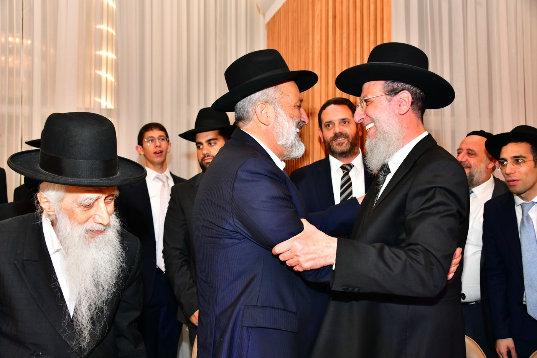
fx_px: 522
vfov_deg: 37.8
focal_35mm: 35
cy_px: 179
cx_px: 268
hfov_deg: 54.4
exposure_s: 1/125
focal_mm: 35
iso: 2000
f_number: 5.6
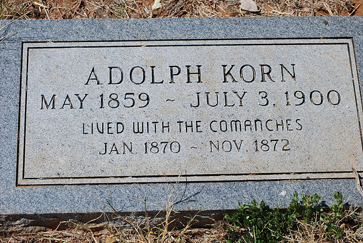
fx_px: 833
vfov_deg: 16.6
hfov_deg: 24.6
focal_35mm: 82
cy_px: 122
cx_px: 182
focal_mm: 55
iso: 100
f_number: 8
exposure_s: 1/320
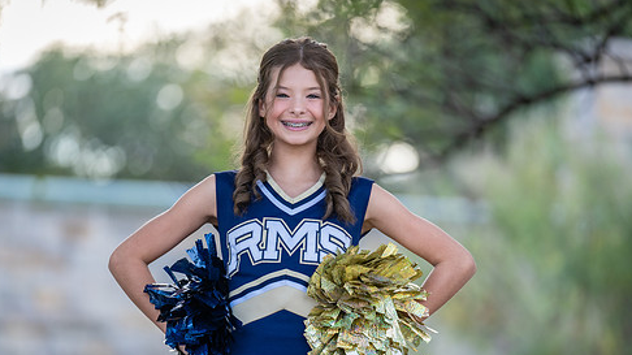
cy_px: 249
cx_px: 298
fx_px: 3501
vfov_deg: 5.8
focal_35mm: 209
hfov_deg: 10.3
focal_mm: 167
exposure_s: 1/320
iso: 320
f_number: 2.8
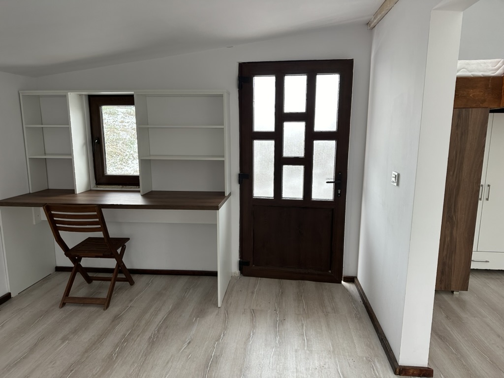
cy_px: 189
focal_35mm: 24
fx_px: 349
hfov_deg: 71.6
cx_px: 252
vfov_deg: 56.8
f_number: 1.78
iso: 160
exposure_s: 1/121
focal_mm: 6.86
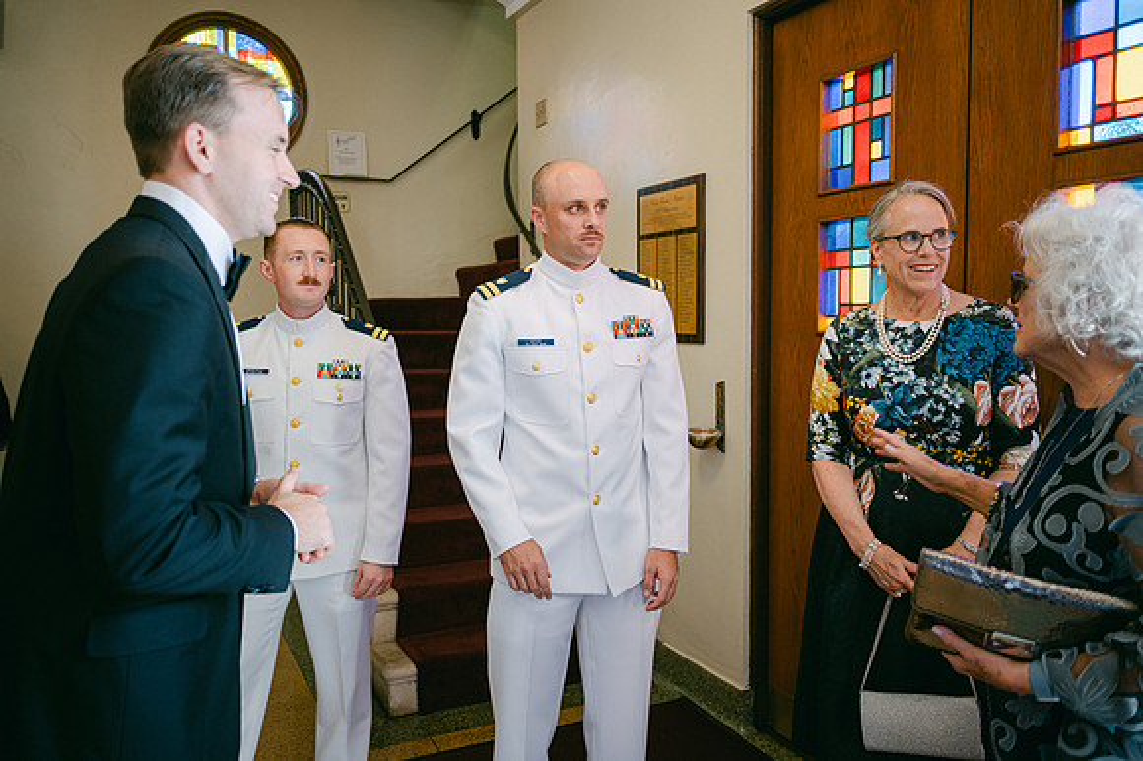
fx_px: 888
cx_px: 572
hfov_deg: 65.5
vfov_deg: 46.4
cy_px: 380
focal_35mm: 28
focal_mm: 28
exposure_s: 1/125
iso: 450
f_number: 2.8
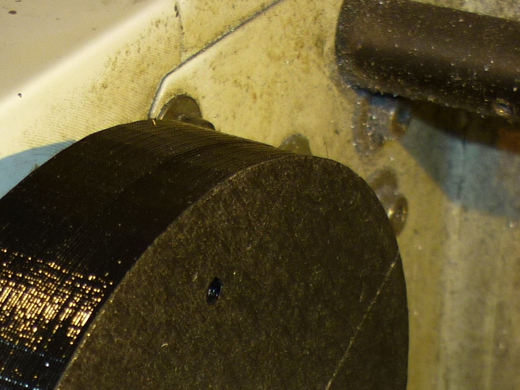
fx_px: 1547
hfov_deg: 19.0
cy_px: 606
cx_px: 147
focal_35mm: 103
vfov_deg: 13.4
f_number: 2.8
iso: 100
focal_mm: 5.5
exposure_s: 1/30
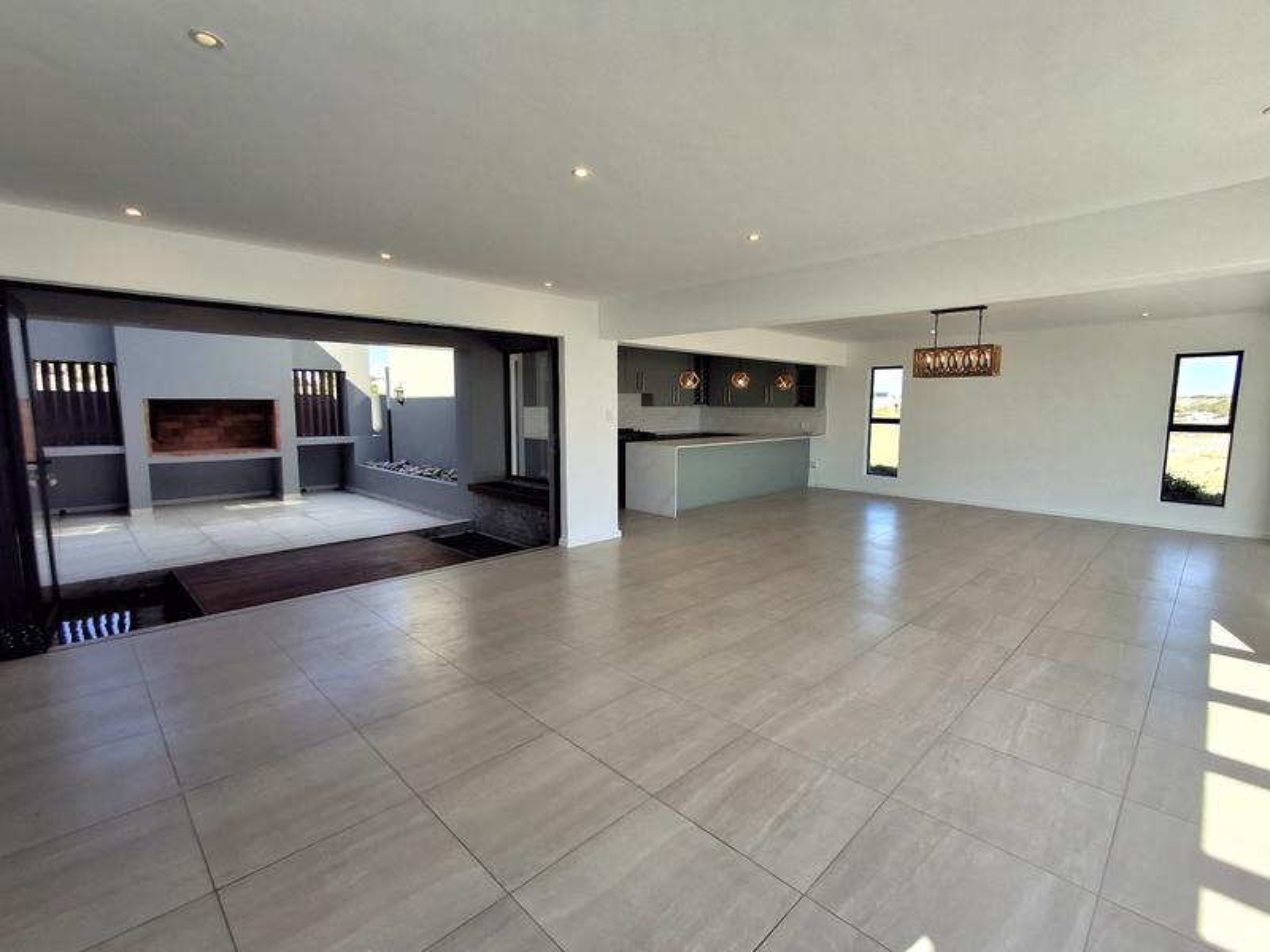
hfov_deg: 94.5
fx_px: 587
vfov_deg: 78.1
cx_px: 635
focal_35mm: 16
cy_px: 476
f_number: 2.2
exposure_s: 1/500
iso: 40
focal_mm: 1.64
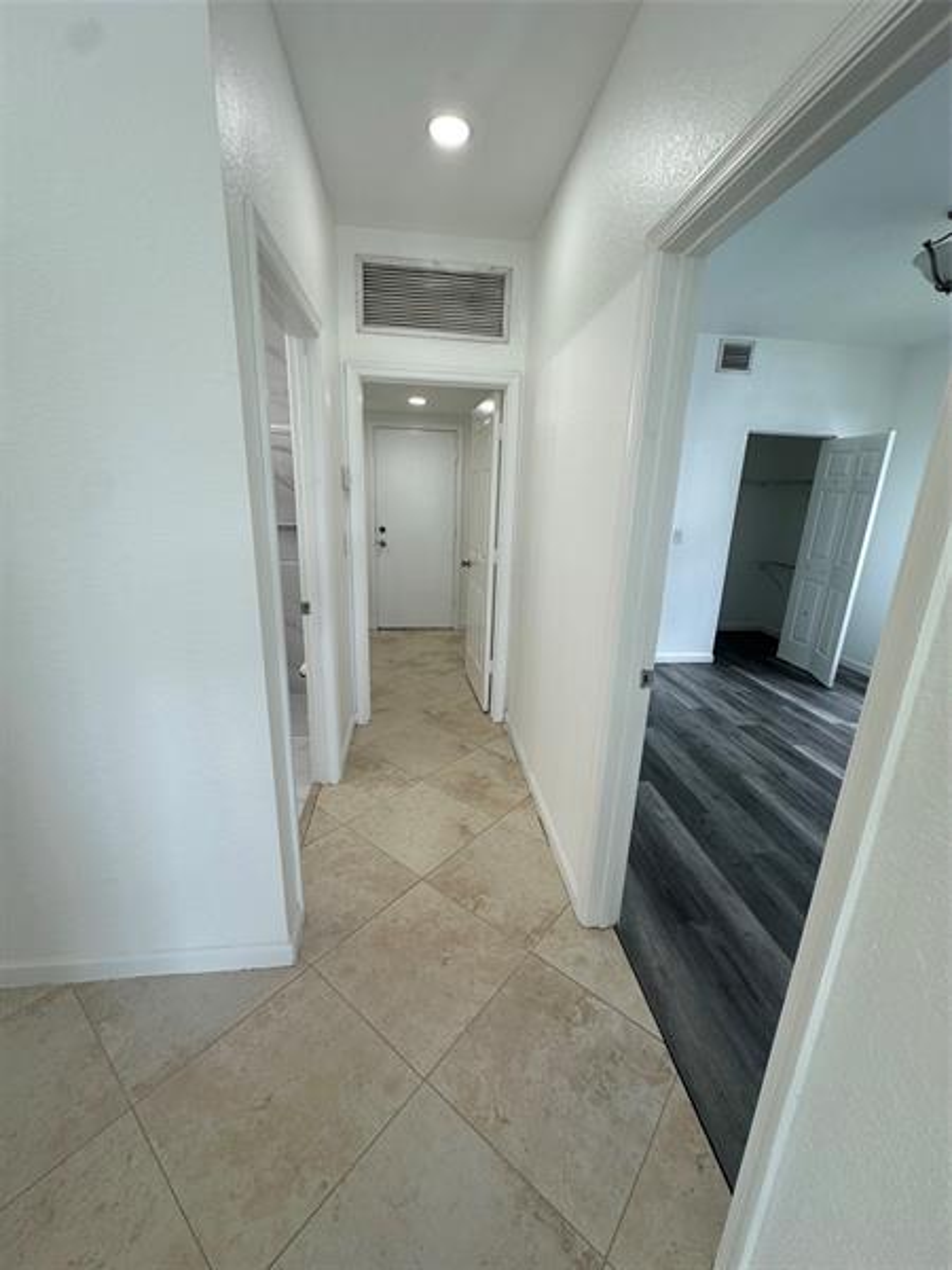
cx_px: 476
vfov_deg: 102.1
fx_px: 513
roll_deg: -2.2
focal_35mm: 14
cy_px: 635
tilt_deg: -14.6
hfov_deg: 85.7
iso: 64
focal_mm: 2.22
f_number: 2.2
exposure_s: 1/120
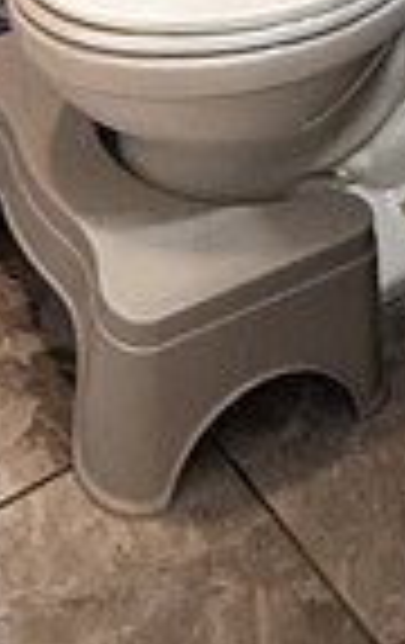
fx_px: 1863
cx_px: 112
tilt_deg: -15.9
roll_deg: -1.5
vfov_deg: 15.3
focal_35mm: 106
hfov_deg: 12.4
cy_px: -685
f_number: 2.2
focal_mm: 2.22
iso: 250
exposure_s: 1/60
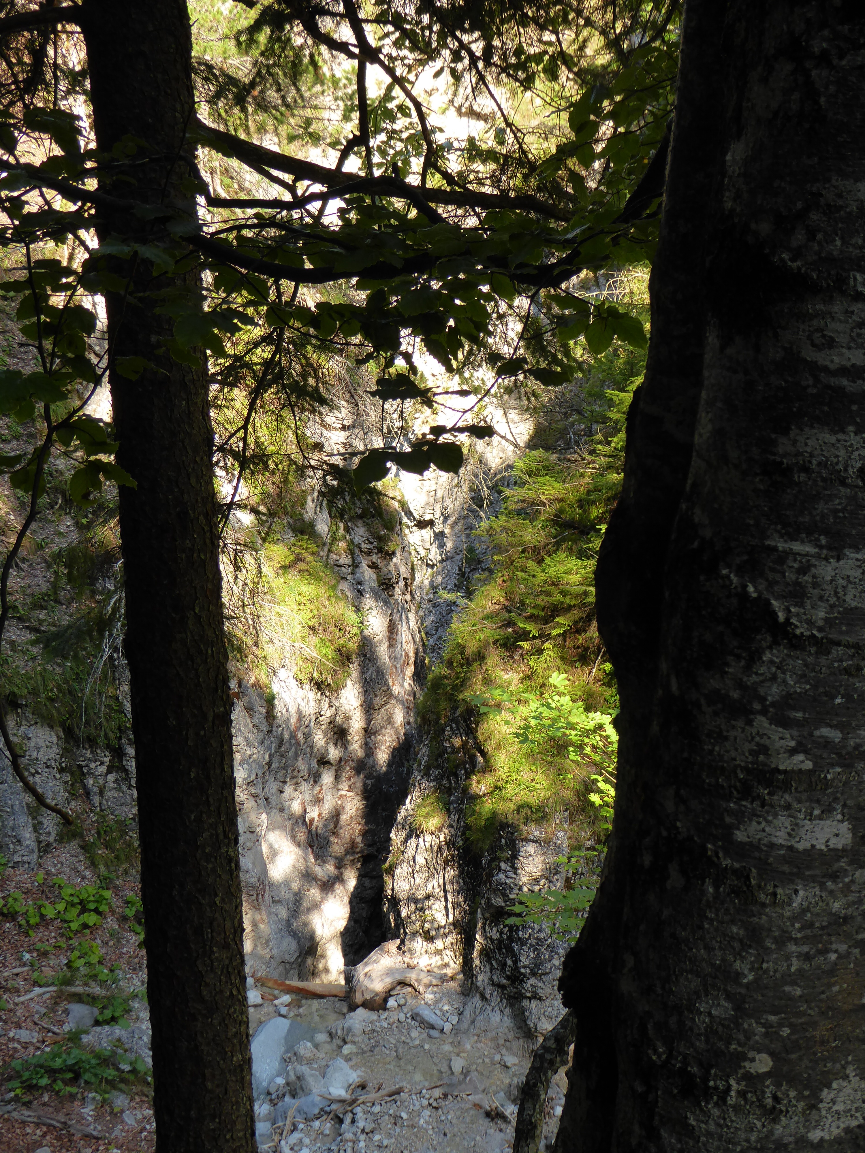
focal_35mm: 44
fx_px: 1466
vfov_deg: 42.9
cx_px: 432
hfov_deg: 32.9
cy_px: 576
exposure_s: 1/100
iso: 125
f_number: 3.9
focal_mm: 7.8
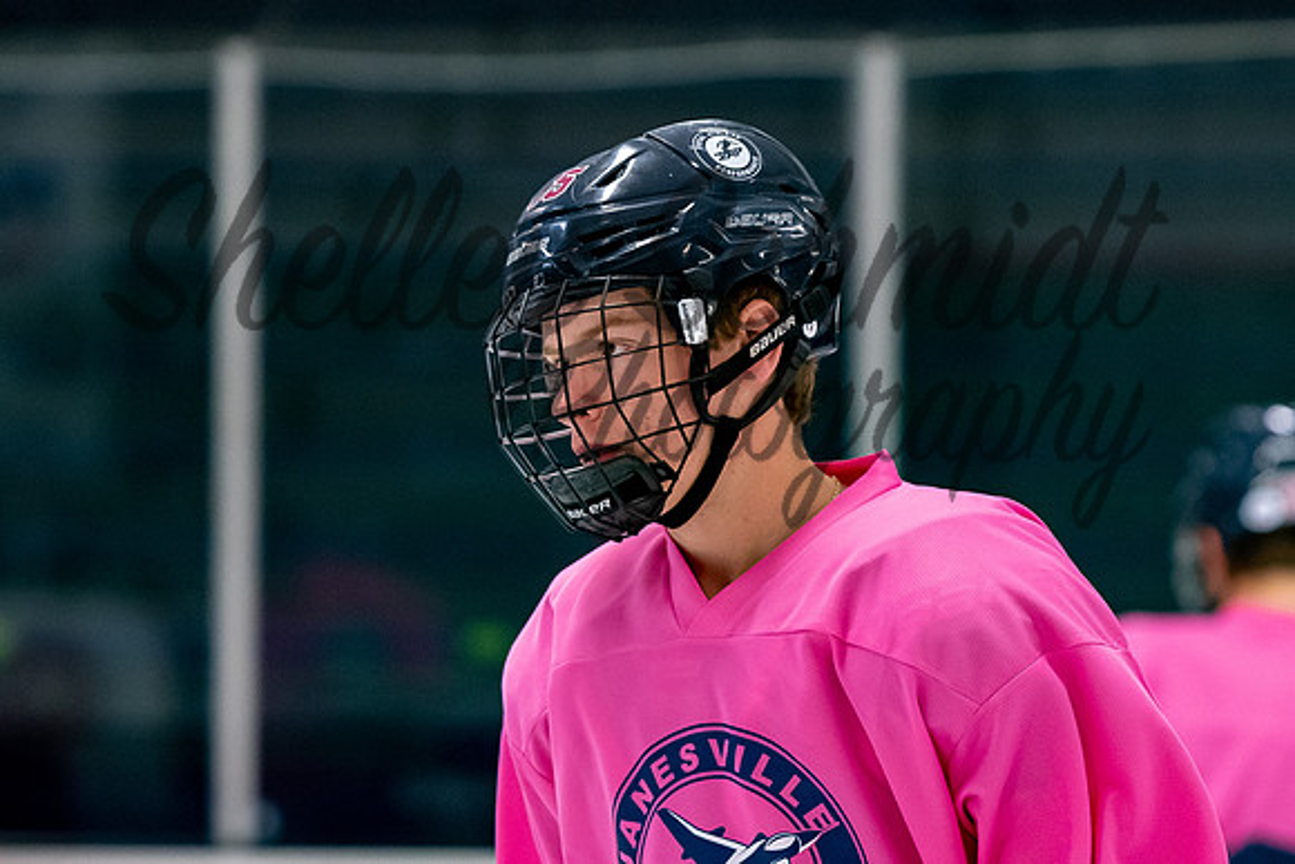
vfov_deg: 3.3
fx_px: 15145
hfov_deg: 4.9
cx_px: 630
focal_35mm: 421
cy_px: 454
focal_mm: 200
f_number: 3.5
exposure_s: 1/800
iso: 2000
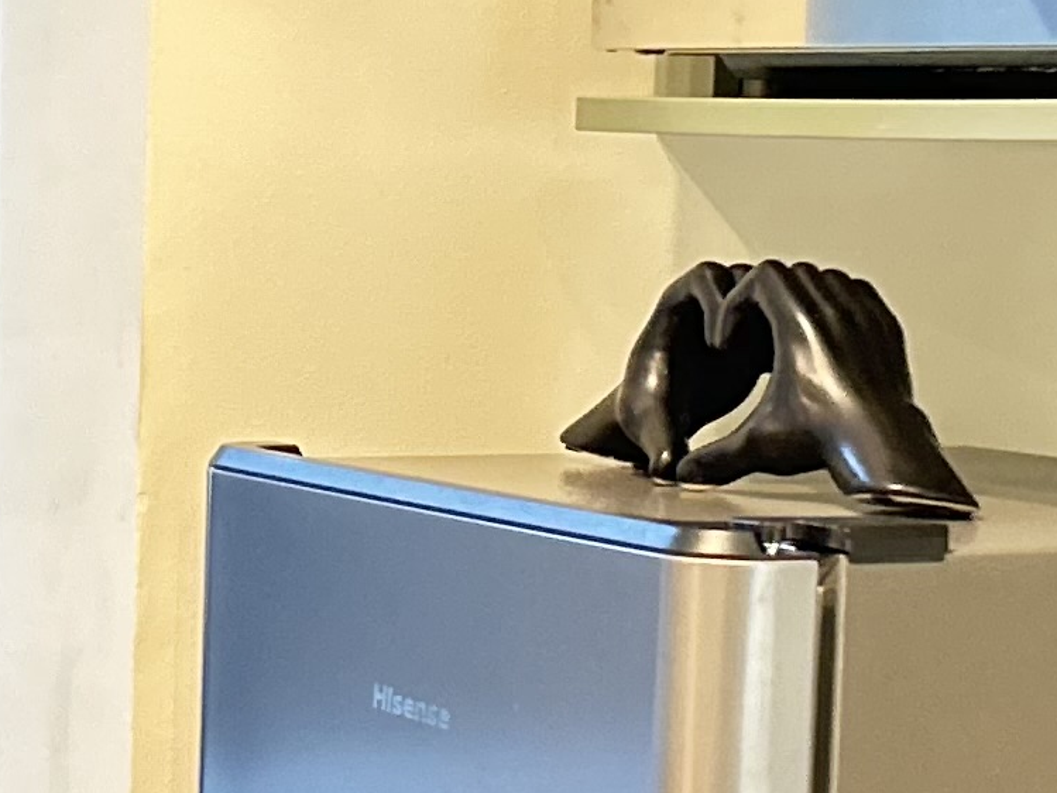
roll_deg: -1.4
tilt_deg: -5.1
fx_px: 4276
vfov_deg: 10.6
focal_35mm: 140
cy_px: 538
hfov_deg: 13.9
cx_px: -18
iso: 500
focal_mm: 5.7
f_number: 1.5
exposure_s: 1/33
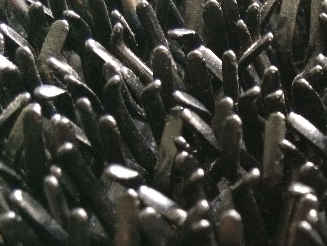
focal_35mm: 70
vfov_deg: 19.8
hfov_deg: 25.3
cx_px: 379
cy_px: 291
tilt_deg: -49.3
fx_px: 661
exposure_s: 1/15
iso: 400
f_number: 2.2
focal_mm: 4.15
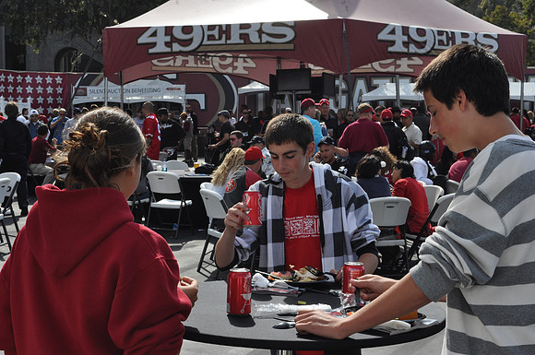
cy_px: 178
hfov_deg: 33.4
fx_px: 890
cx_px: 268
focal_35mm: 60
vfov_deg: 22.6
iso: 200
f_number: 14
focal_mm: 40
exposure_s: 1/200
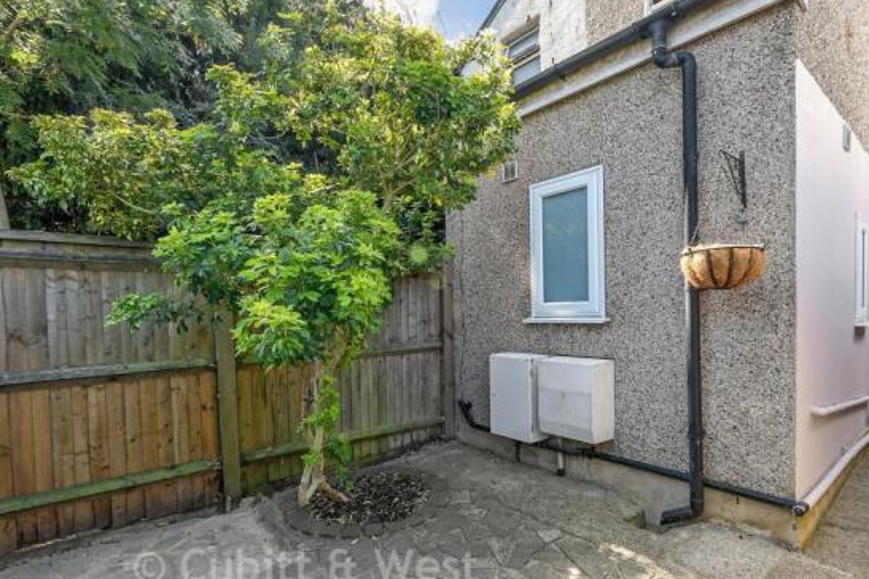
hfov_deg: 89.8
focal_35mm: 18
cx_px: 472
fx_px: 434
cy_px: 328
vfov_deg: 67.1
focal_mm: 10
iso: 160
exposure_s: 1/50
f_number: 8
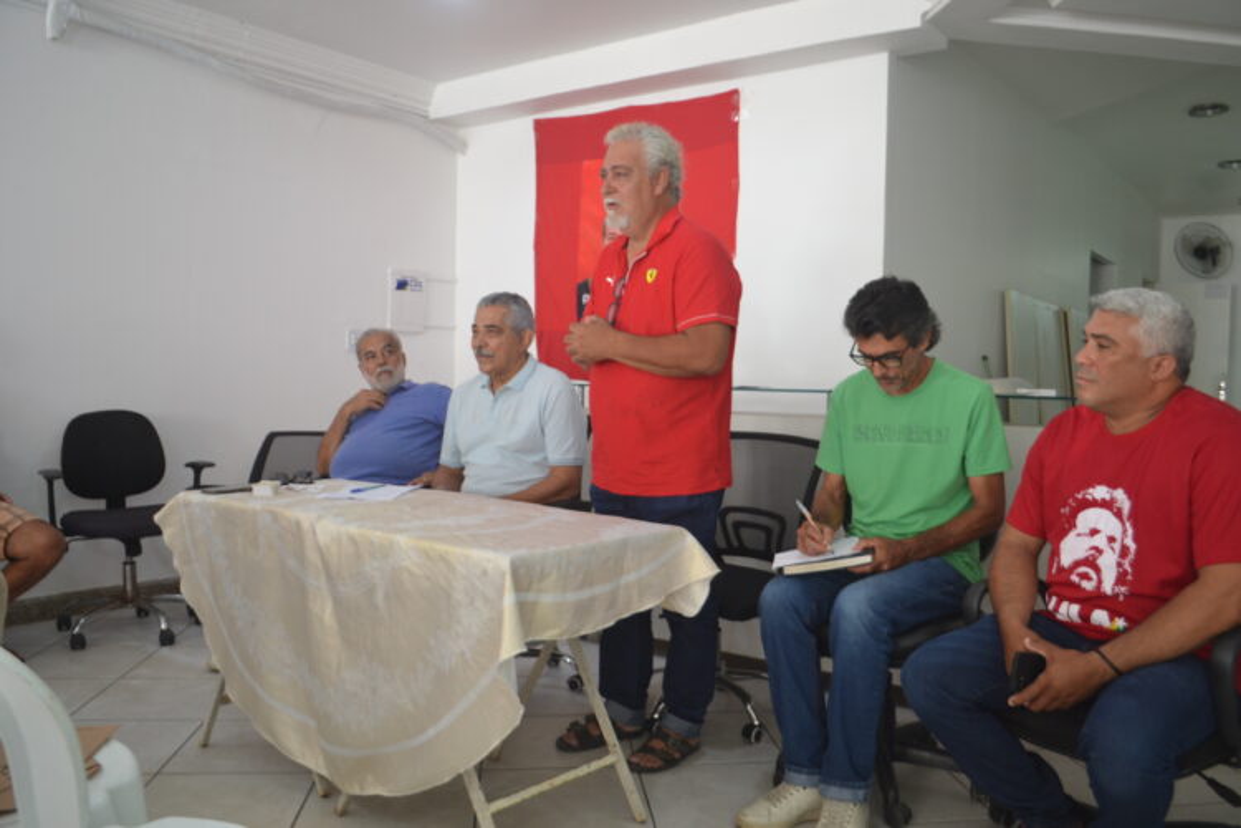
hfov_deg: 67.4
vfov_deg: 47.9
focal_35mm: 27
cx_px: 620
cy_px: 414
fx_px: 931
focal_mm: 18
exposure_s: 1/50
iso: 400
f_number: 3.5
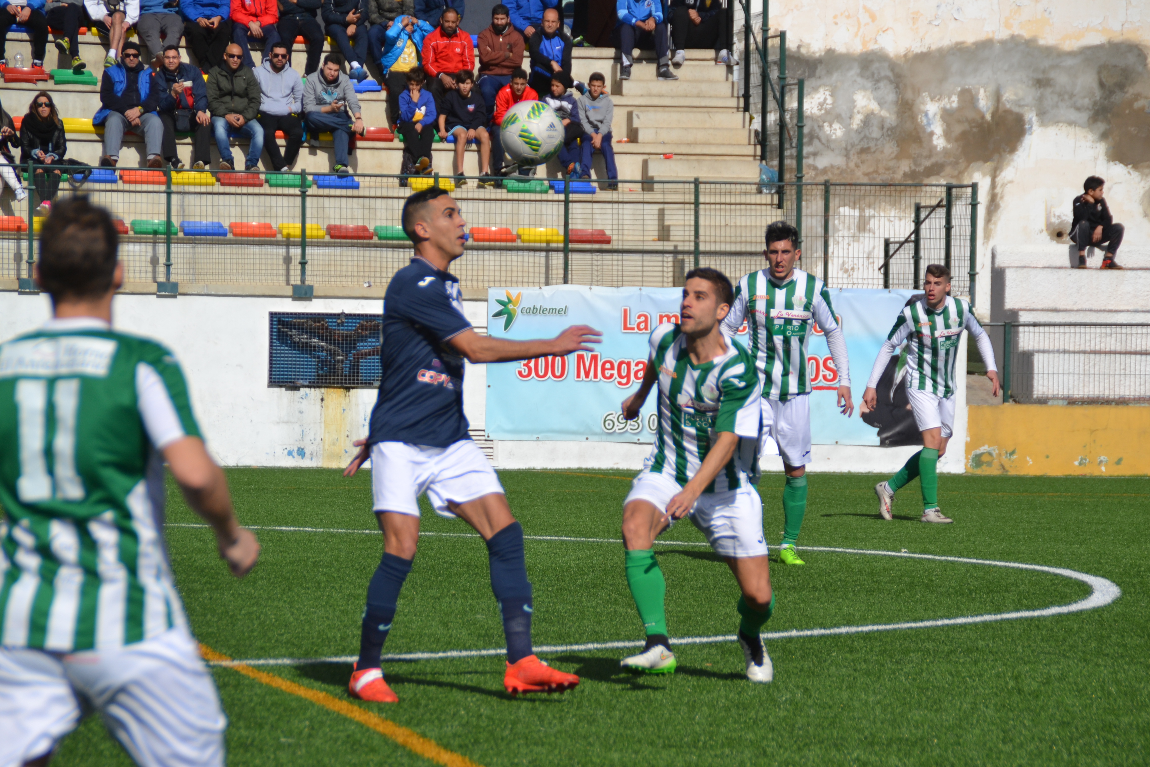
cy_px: 384
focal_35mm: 225
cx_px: 575
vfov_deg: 6.1
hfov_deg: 9.1
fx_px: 7187
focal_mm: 150
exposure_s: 1/2000
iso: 250
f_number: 7.1
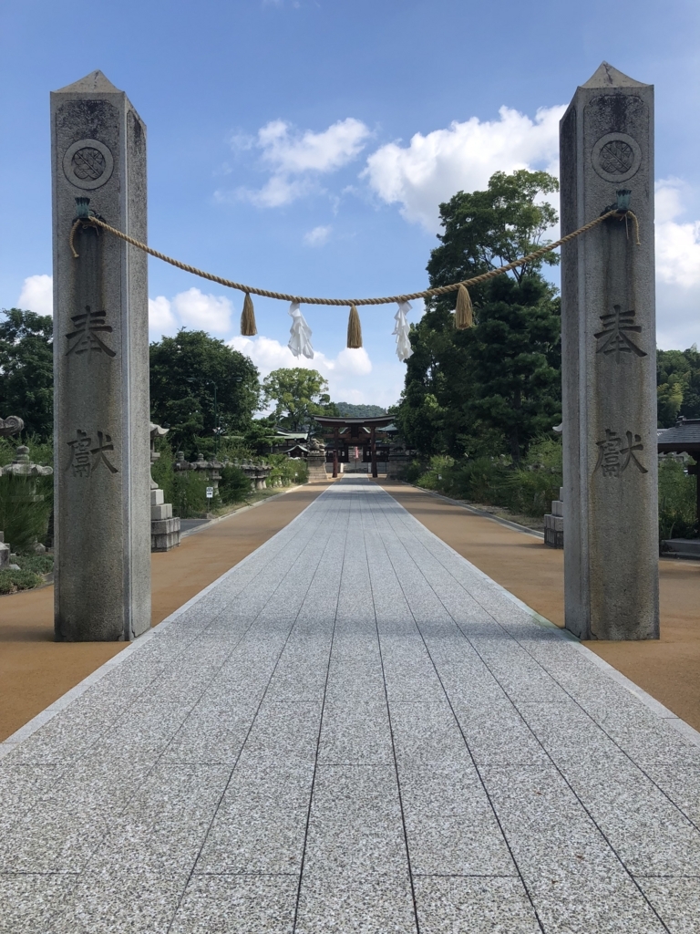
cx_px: 350
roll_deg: +0.3
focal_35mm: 29
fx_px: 782
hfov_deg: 48.2
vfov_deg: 61.7
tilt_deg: -0.1
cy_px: 467
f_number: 1.8
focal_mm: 3.99
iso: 20
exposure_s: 1/1779
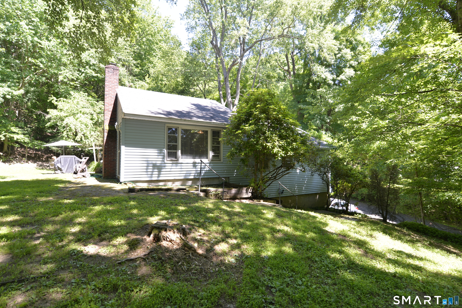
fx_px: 231
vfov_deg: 67.4
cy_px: 154
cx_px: 231
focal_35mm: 18
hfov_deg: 90.0
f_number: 5.6
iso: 280
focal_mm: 18
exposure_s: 1/125
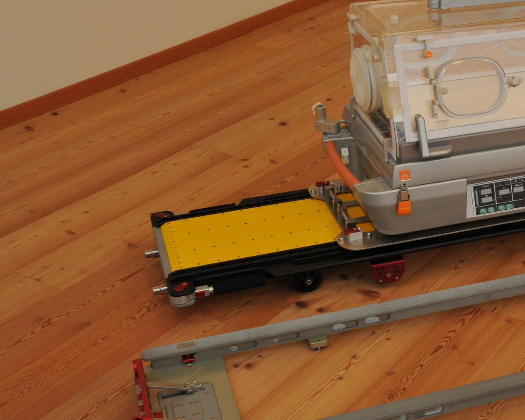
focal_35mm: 64
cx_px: 468
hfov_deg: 28.5
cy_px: 241
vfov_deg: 23.8
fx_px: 994
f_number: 7.1
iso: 400
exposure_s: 1/60
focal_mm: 24
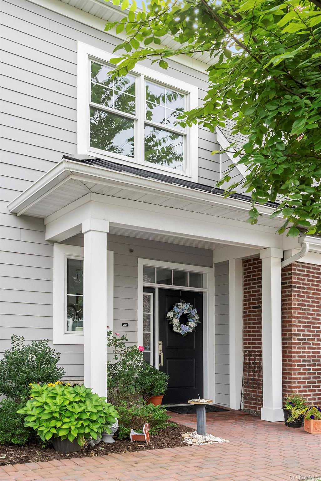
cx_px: 160
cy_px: 240
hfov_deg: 41.2
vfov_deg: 58.7
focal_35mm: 32
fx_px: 427
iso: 800
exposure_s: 1/80
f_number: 13
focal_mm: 32
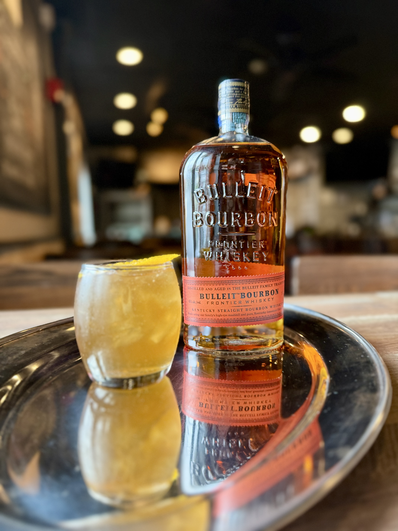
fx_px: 368
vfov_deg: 71.6
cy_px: 266
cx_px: 199
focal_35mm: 24
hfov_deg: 56.8
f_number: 1.78
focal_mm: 6.76
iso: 320
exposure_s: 1/60
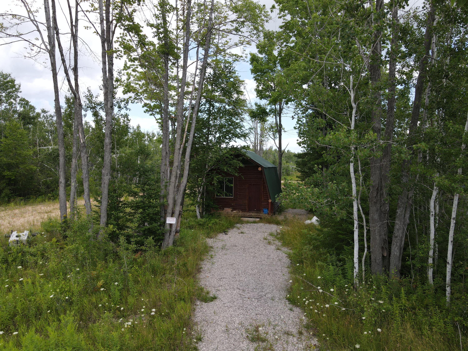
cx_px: 234
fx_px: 324
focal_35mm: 24
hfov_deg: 71.6
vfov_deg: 56.8
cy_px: 176
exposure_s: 1/250
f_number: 2.8
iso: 100
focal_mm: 4.5
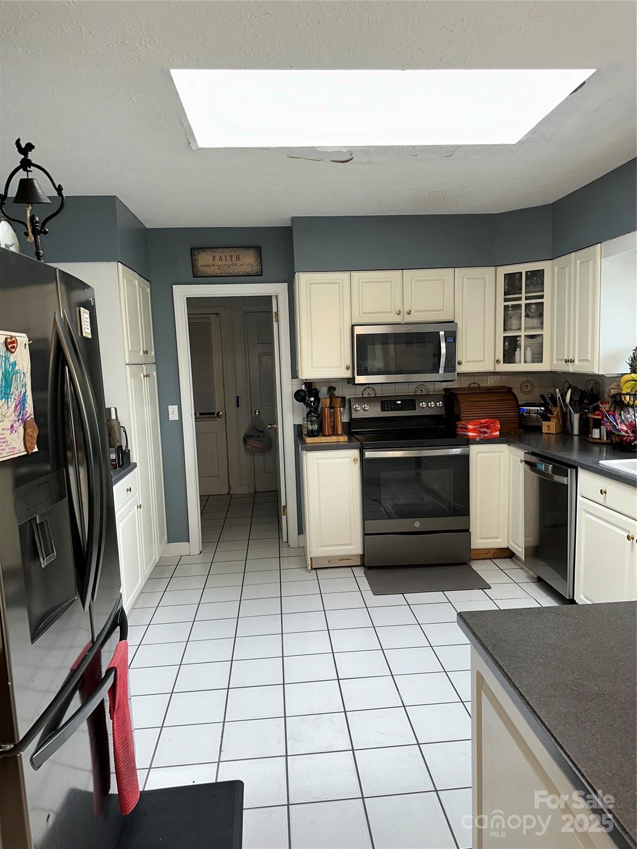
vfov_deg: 71.6
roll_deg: +1.0
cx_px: 318
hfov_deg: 56.8
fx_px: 589
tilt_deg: -6.4
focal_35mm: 24
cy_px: 424
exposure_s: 1/40
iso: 50
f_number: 1.78
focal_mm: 6.86
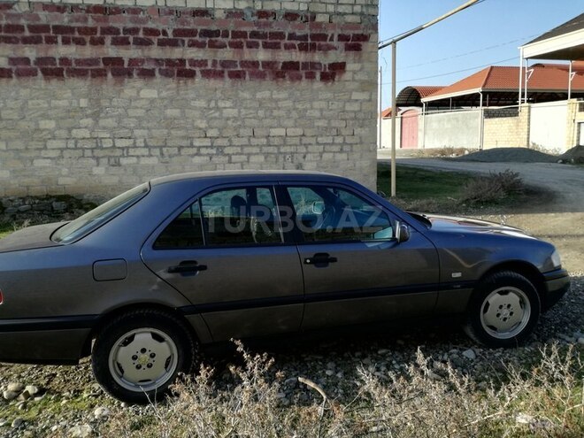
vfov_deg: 51.4
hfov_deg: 65.3
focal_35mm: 27
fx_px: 456
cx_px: 292
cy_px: 219
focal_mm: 3.79
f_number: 2
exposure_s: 1/356
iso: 50
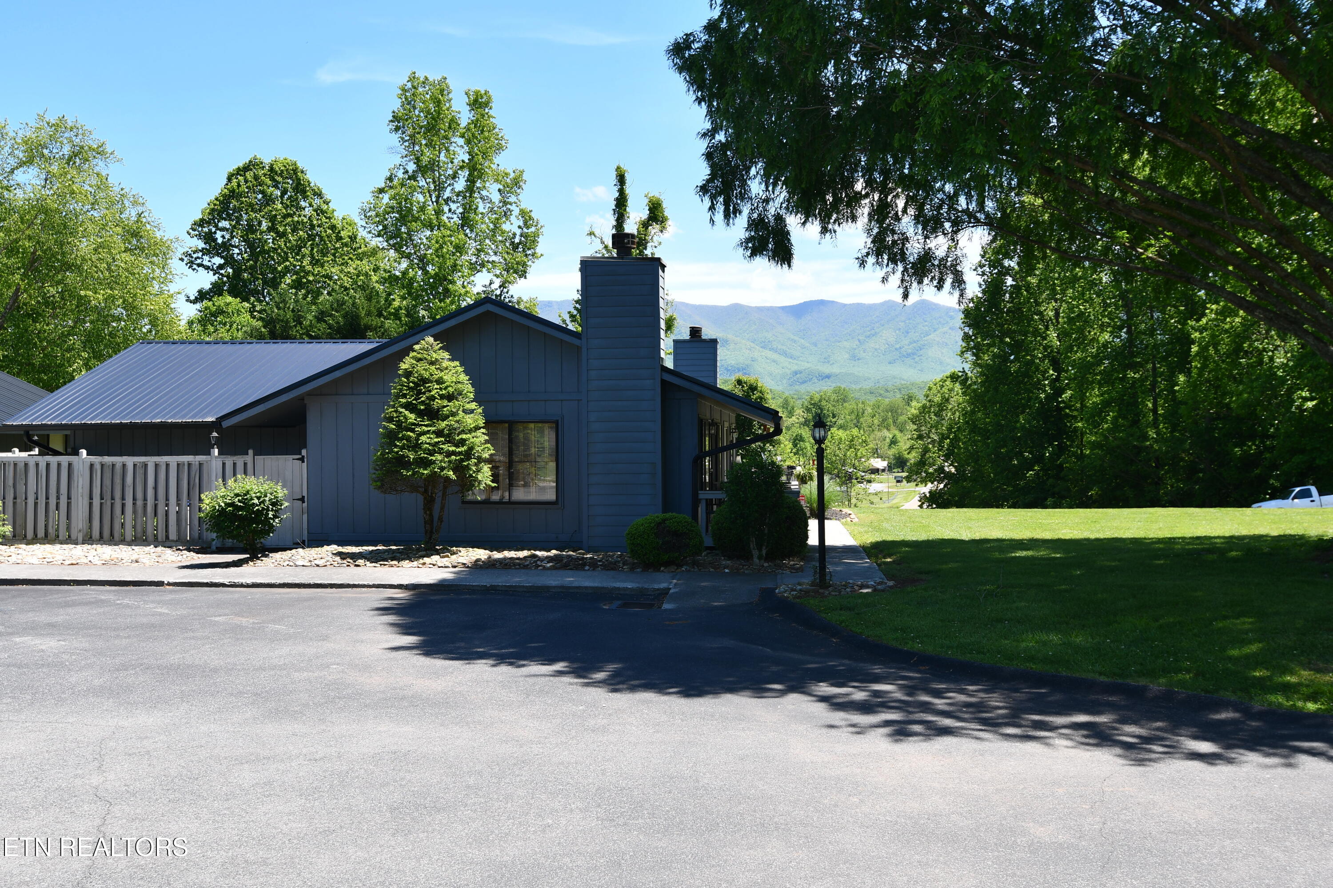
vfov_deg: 43.6
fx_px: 1111
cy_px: 444
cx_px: 666
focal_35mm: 30
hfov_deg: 61.9
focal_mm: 20
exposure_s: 1/250
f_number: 6.3
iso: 100
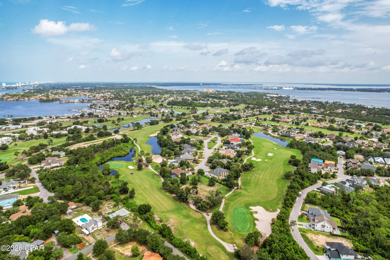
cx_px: 195
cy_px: 130
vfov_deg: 57.2
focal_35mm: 22
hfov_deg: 78.6
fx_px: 238
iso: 100
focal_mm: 8.38
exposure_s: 1/2000
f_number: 2.8
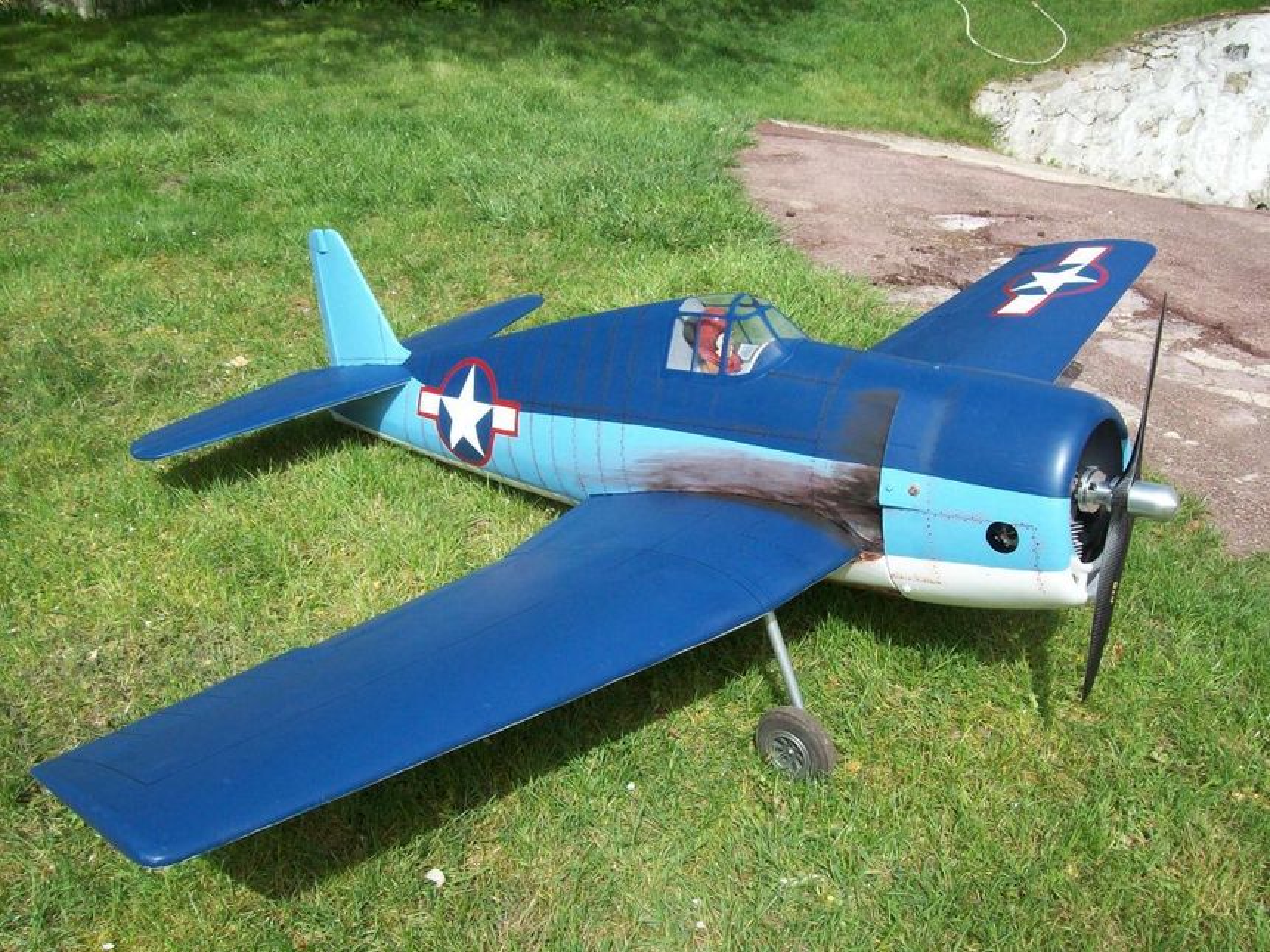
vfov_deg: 39.7
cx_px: 635
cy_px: 476
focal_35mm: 36
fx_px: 1321
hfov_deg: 51.4
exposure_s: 1/364
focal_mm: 6
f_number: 4.8
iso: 80
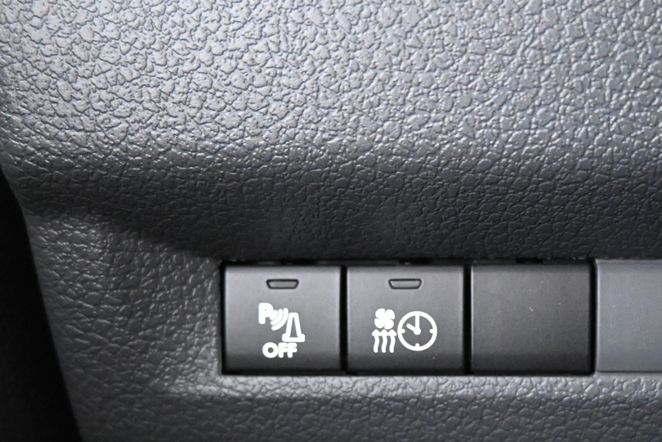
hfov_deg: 40.4
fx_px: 883
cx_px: 462
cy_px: 344
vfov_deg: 27.6
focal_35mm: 48
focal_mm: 16
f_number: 3.5
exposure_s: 1/25
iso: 5600
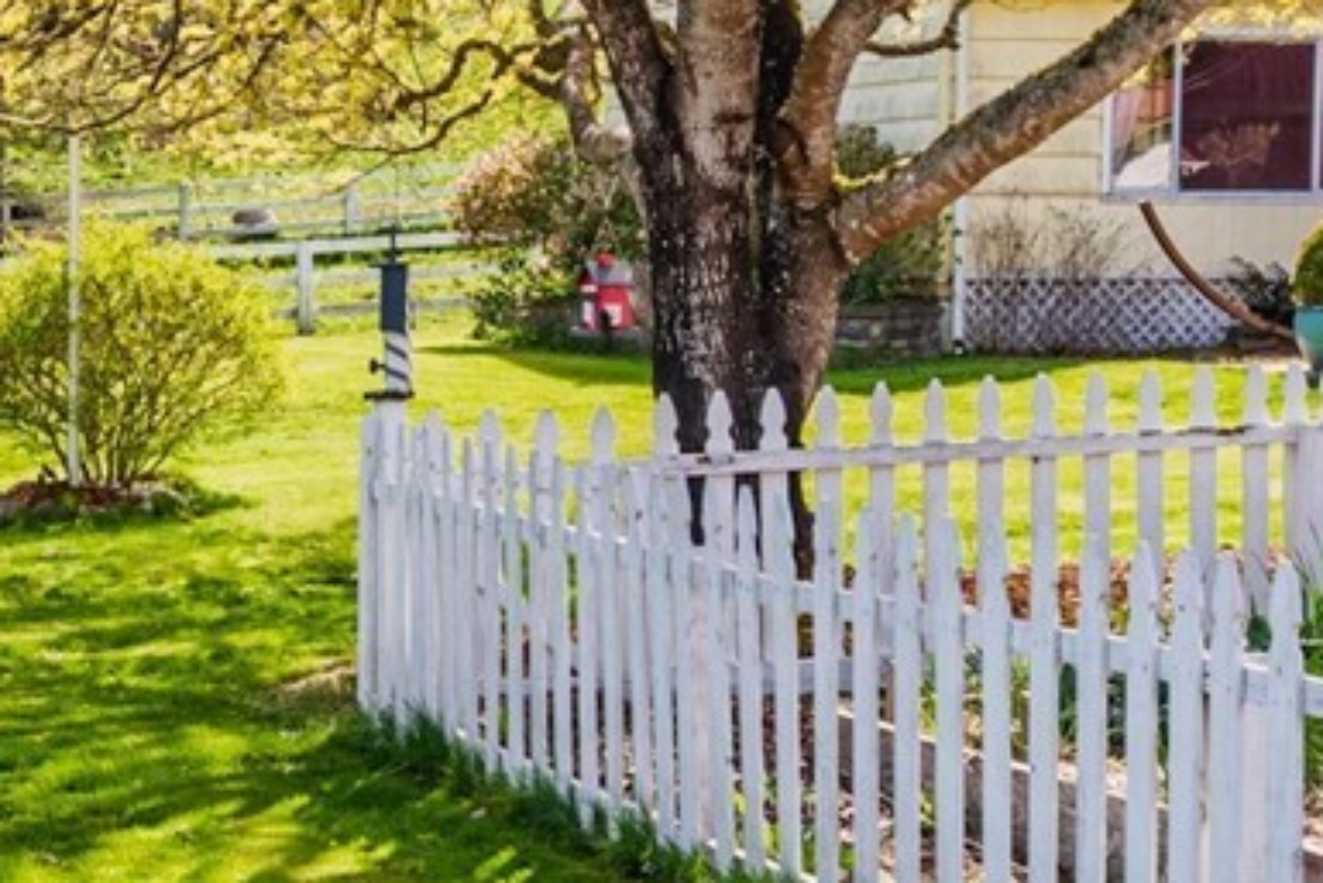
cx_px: -381
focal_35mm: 97
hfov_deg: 19.4
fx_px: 3566
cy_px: 462
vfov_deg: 14.1
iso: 100
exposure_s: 1/500
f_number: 10
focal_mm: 22
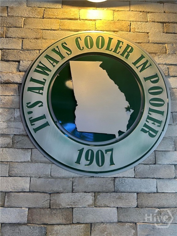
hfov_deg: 53.1
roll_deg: -0.3
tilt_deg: +12.7
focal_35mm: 26
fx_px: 177
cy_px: 118
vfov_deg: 67.3
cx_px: 88
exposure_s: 1/60
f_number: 1.5
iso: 125
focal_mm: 5.7
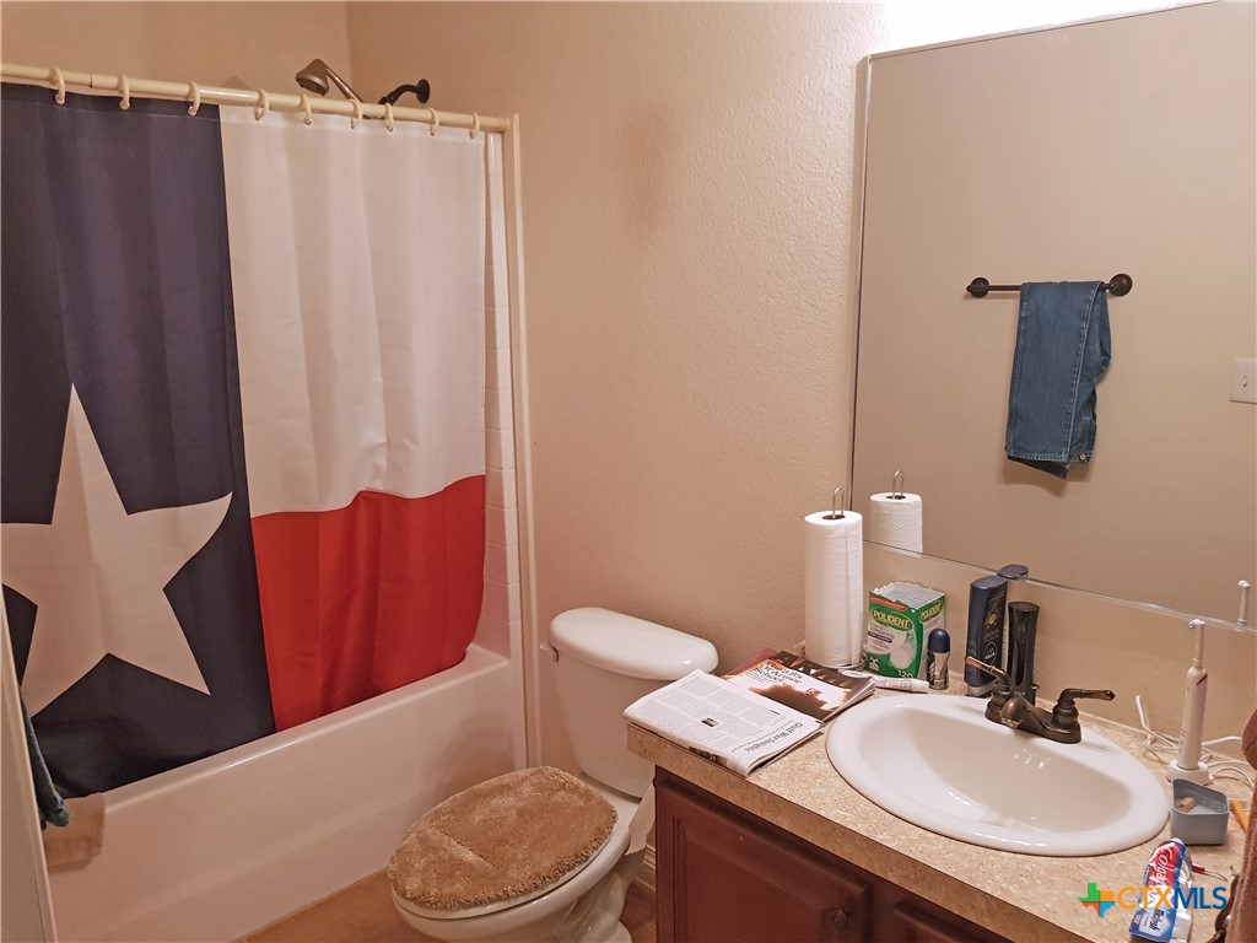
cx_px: 628
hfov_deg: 67.3
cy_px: 472
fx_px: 944
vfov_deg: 53.1
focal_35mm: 26
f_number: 1.7
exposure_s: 1/20
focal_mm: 4.2
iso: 250
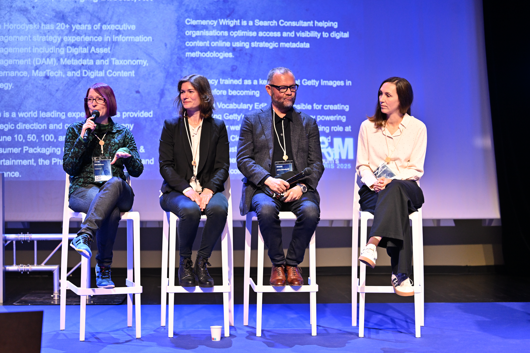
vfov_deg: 19.5
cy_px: 176
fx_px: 1030
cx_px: 265
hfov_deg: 28.8
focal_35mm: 70
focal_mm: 70
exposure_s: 1/200
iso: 1600
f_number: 2.8
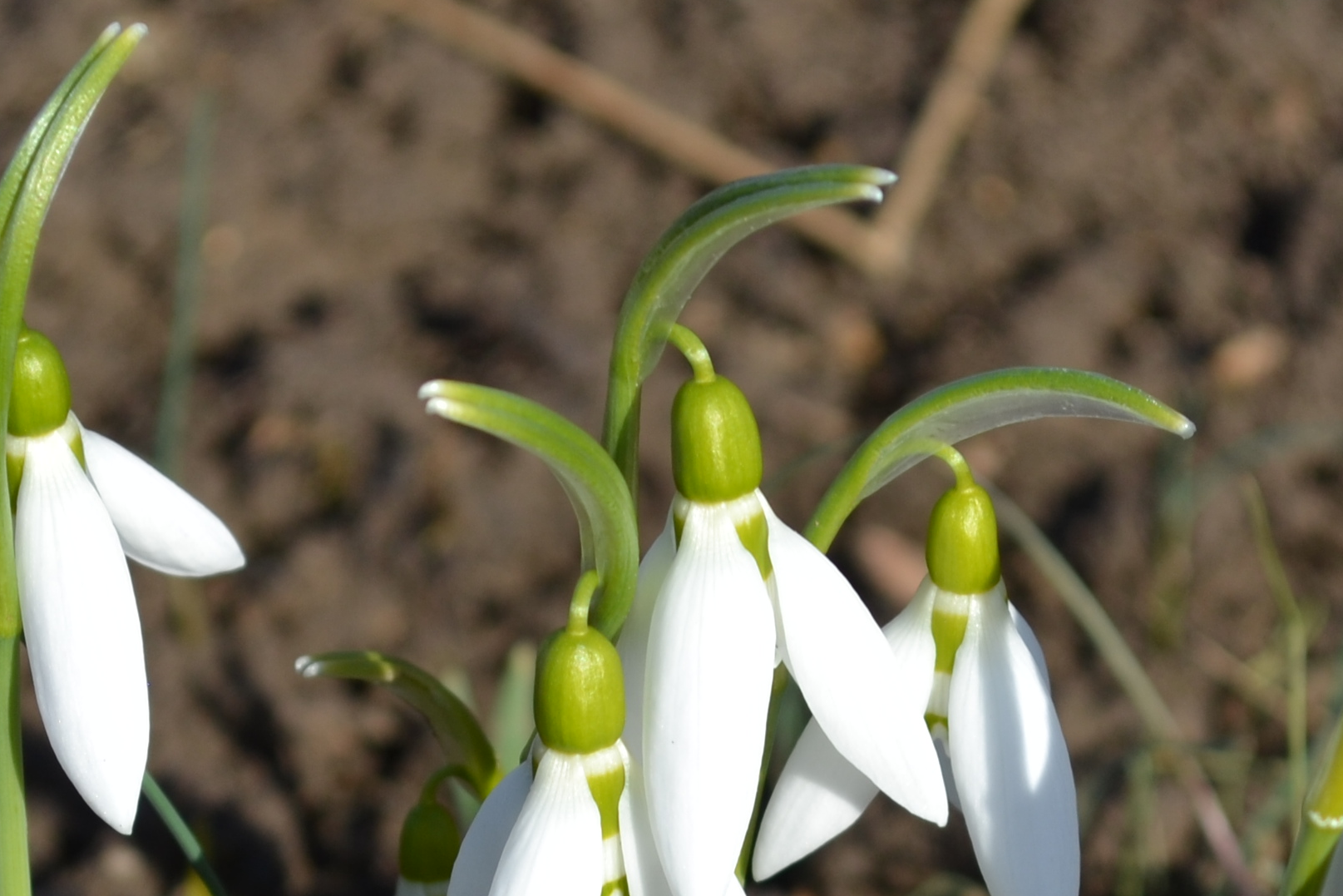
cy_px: 957
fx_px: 8783
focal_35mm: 235
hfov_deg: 8.7
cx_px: 573
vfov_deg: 5.8
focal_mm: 55
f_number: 8
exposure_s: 1/250
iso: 100
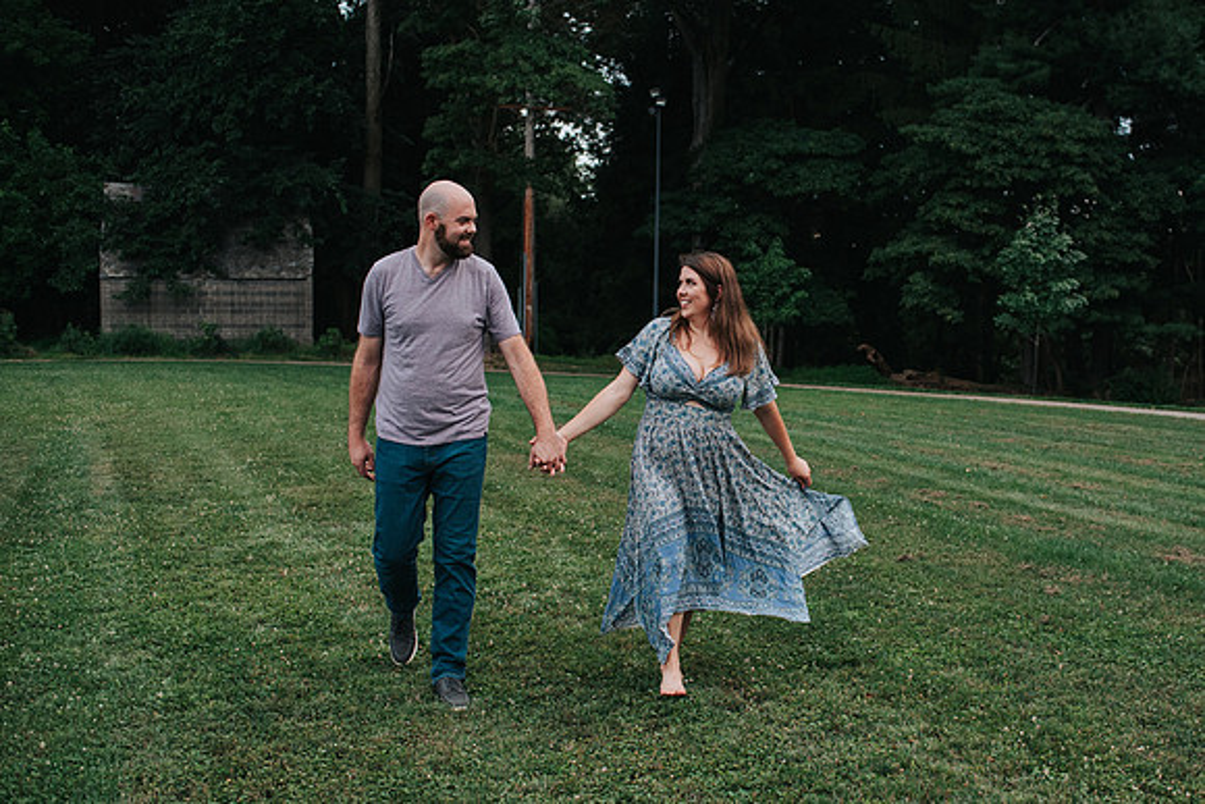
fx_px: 1418
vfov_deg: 31.7
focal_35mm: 42
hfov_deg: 45.8
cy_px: 414
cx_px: 724
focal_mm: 35
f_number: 2.8
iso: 1000
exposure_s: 1/1250
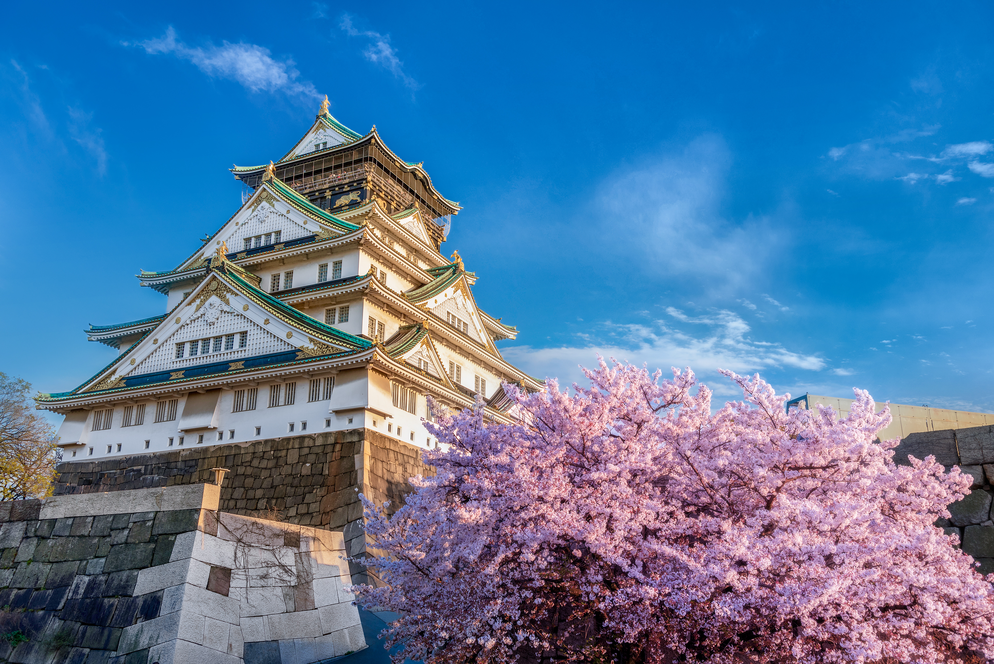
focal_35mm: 31
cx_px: 497
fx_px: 856
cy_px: 332
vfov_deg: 42.4
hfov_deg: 60.3
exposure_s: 1/60
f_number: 7.1
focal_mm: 31
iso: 320
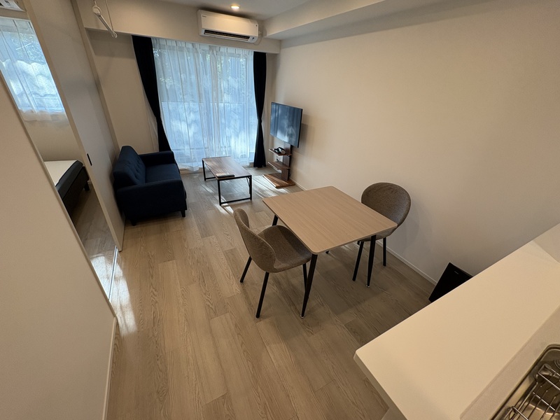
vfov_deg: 85.7
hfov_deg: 102.1
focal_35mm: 14
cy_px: 210
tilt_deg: -29.7
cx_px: 280
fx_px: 226
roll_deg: -3.5
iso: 125
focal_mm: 2.22
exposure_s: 1/100
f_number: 2.2
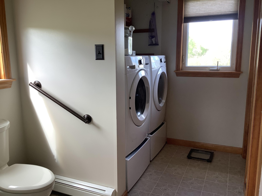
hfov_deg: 58.4
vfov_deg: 45.4
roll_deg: -0.3
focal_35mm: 31
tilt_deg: -11.5
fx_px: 235
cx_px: 131
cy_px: 98
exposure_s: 1/60
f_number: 2.4
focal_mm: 3.3
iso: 50
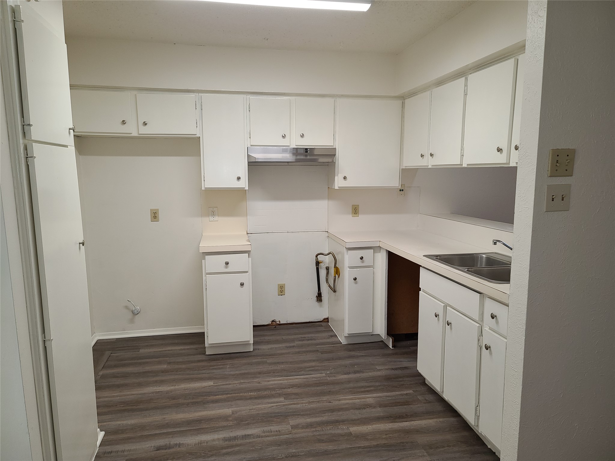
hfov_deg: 69.4
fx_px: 444
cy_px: 230
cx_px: 308
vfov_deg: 54.9
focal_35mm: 25
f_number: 1.8
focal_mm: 7
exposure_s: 1/60
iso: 64
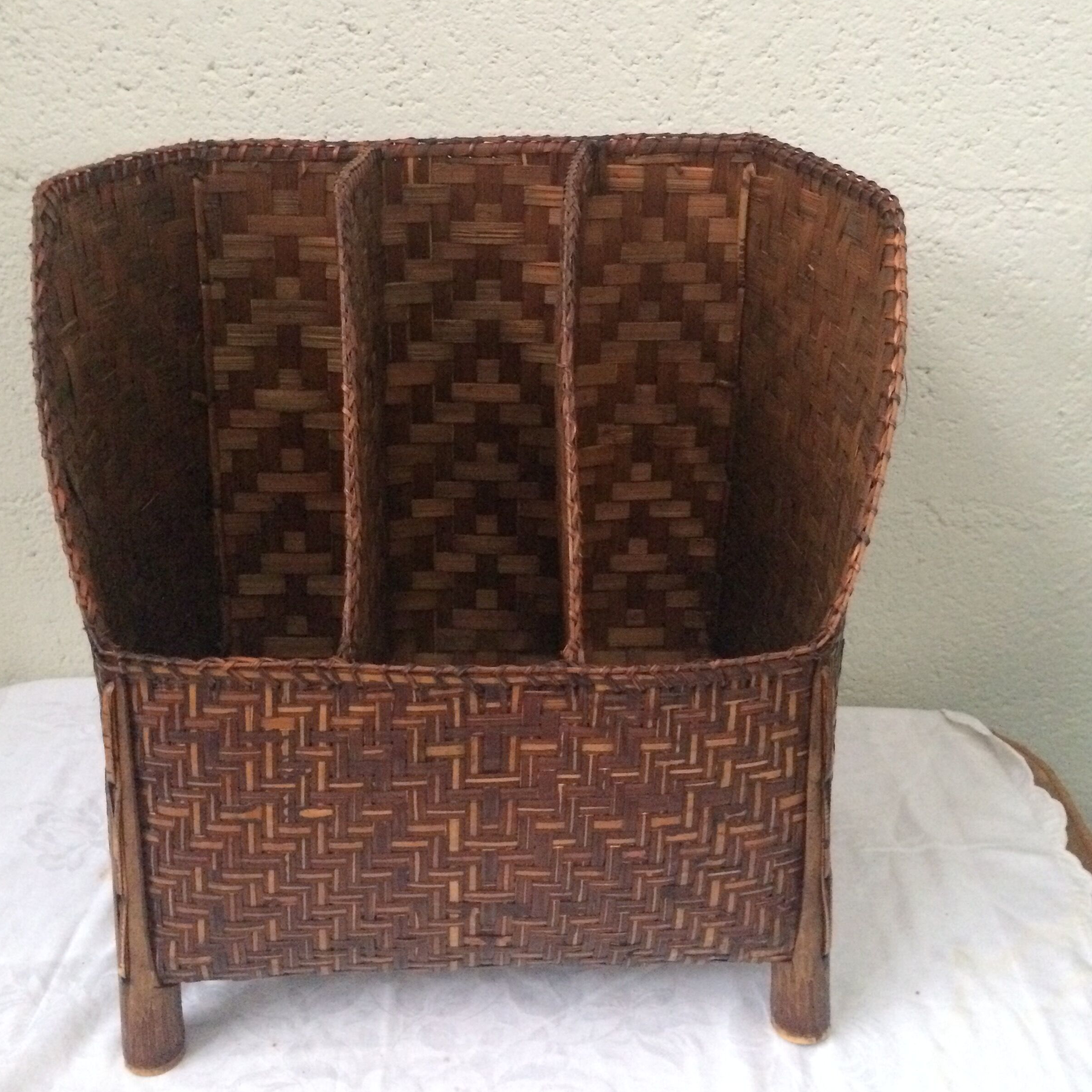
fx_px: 1249
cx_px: 535
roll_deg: -2.0
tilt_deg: -24.6
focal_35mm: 35
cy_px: 440
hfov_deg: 47.2
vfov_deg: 47.0
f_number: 2.2
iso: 640
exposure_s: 1/17
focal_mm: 4.15
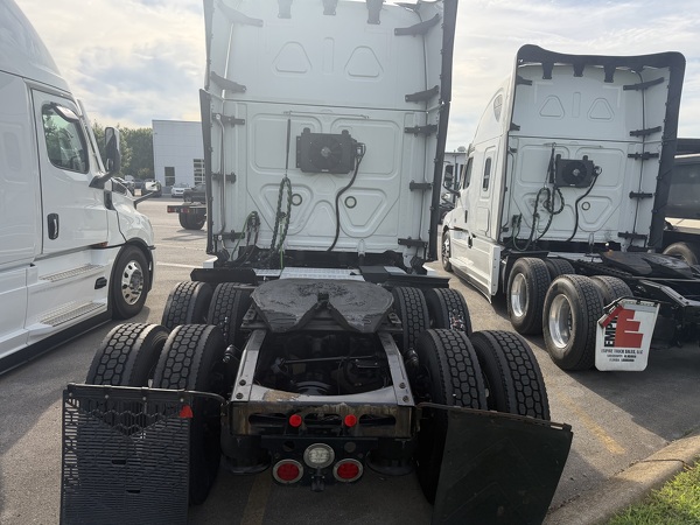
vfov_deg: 56.8
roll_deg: +0.1
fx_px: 485
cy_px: 262
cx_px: 350
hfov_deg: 71.6
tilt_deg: -8.3
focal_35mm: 24
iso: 100
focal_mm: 6.76
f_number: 1.78
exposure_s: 1/4167
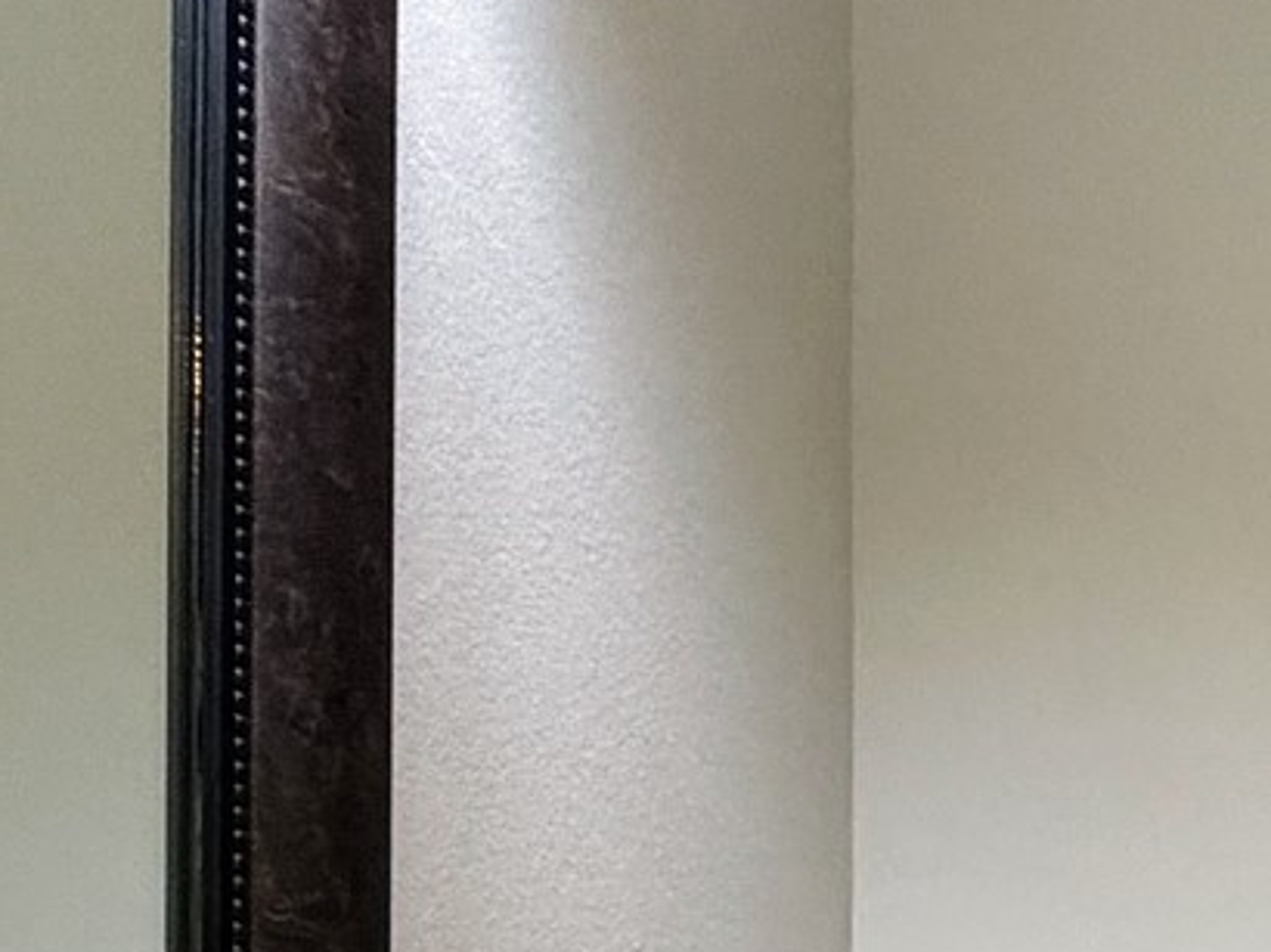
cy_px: 1789
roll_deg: +0.0
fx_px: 2569
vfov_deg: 16.8
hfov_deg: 23.6
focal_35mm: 70
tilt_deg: -2.0
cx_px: 1770
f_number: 2.2
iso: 250
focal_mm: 2.22
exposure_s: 1/60
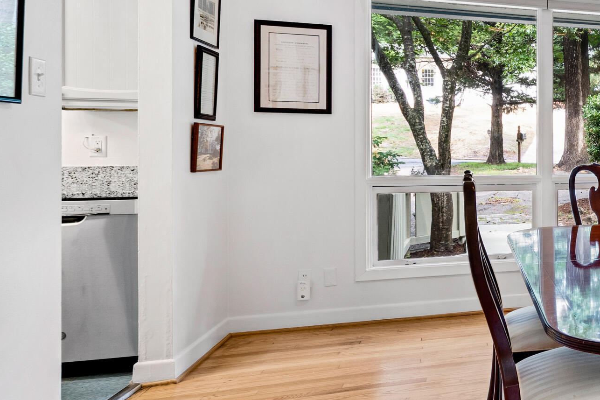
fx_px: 583
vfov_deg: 37.5
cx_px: 698
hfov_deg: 40.6
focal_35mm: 35
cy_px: 138
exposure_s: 1/1.67
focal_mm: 10
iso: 200
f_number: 8
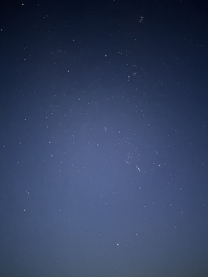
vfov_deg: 71.6
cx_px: 104
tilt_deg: +44.1
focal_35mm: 24
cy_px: 138
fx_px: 192
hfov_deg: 56.8
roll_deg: +6.1
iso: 10000
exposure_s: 1.1
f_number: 1.78
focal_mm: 6.86
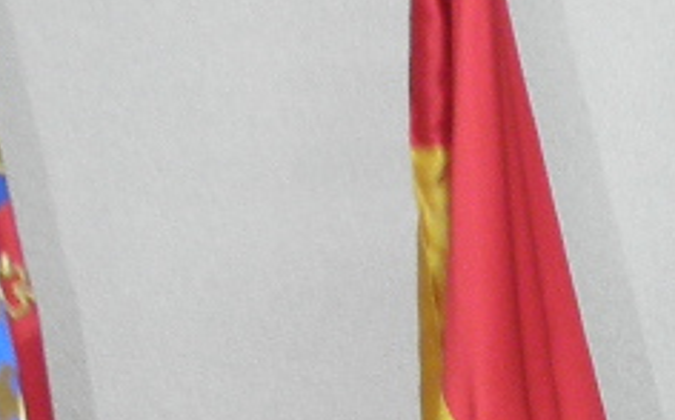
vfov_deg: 4.7
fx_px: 4889
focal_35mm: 266
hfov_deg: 7.2
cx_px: 1848
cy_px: 1166
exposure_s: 1/13
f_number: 3.2
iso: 125
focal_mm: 6.64
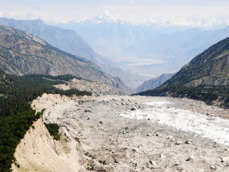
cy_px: 71
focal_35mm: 83
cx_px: 129
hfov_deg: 23.5
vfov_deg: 17.8
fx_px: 549
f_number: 6.3
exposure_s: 1/1600
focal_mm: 42
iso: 250
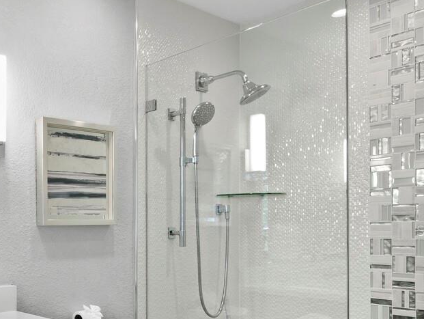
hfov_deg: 39.6
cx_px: -64
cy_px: 230
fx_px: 441
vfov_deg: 38.9
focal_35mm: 36
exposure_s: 1/5
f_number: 10
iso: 400
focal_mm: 7
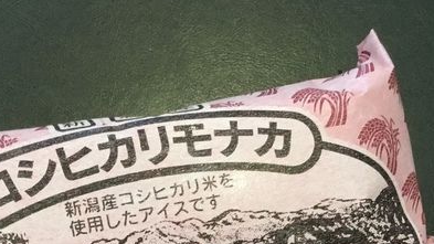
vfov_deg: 16.5
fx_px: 806
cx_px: 224
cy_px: 293
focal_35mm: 70
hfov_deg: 30.2
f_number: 2.4
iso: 160
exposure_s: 1/33
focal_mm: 3.3
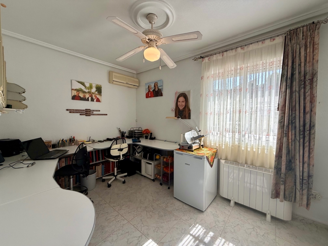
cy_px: 123
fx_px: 133
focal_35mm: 14
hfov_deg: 102.1
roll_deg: -0.6
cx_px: 164
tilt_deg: -1.7
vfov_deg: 85.7
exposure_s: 1/338
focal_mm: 2.22
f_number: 2.2
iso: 64
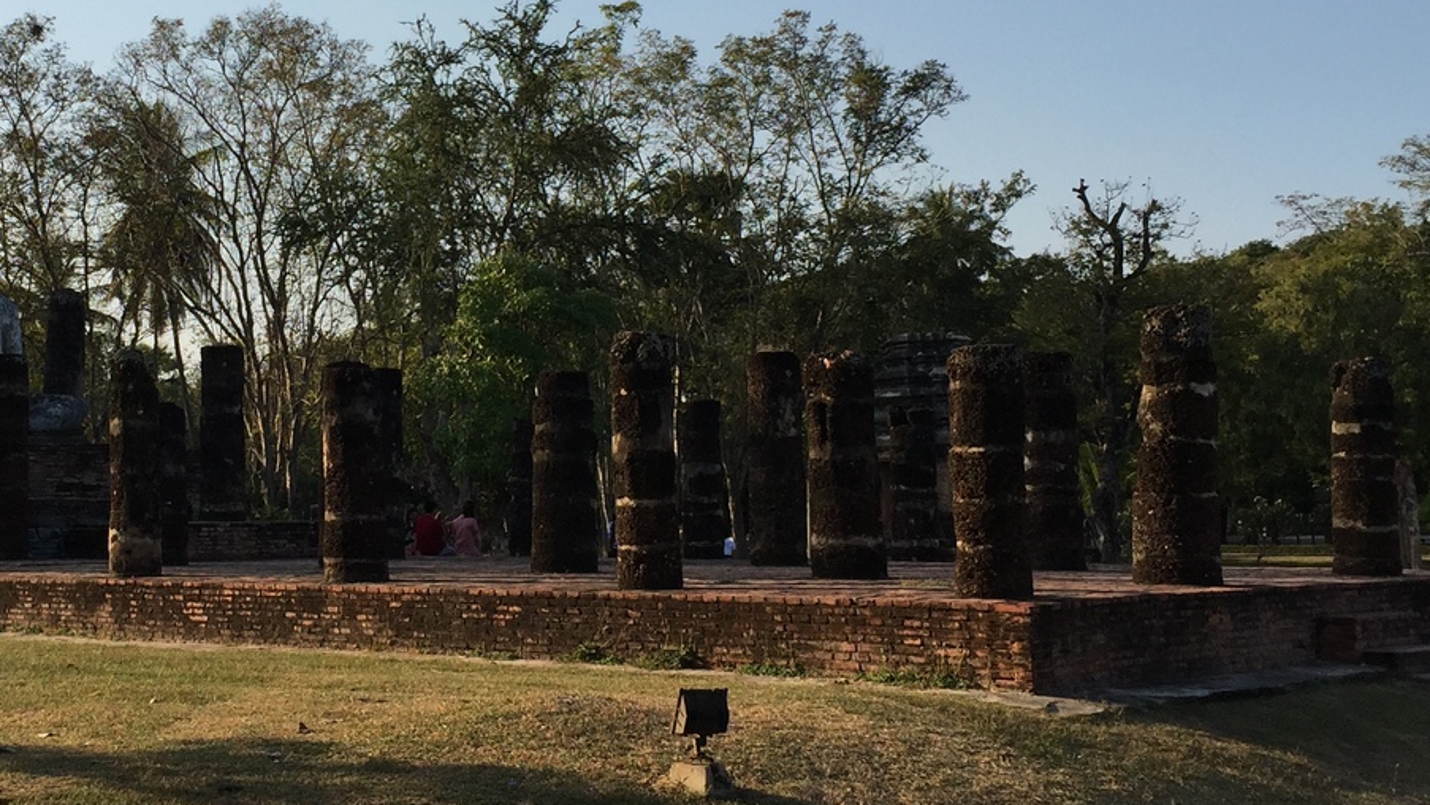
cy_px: 225
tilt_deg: +8.3
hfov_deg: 36.5
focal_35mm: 56
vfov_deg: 21.3
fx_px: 2123
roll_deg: -0.6
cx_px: 382
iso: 32
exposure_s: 1/1721
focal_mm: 4.15
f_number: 2.2
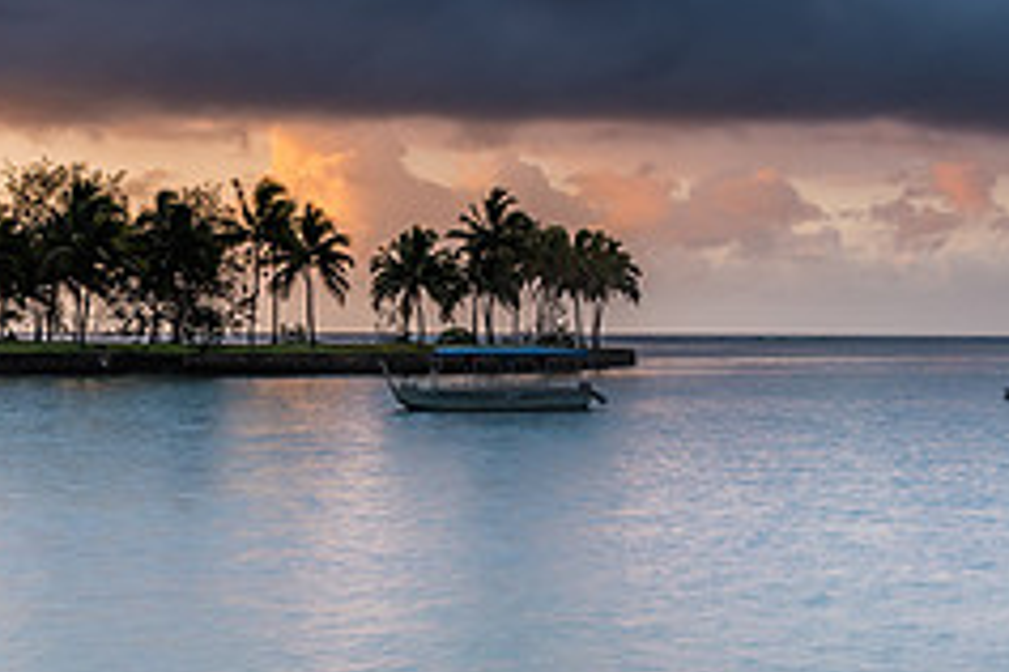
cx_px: 732
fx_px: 1654
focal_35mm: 59
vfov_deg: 23.0
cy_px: 338
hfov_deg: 33.4
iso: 50
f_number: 9
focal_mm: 16
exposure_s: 1
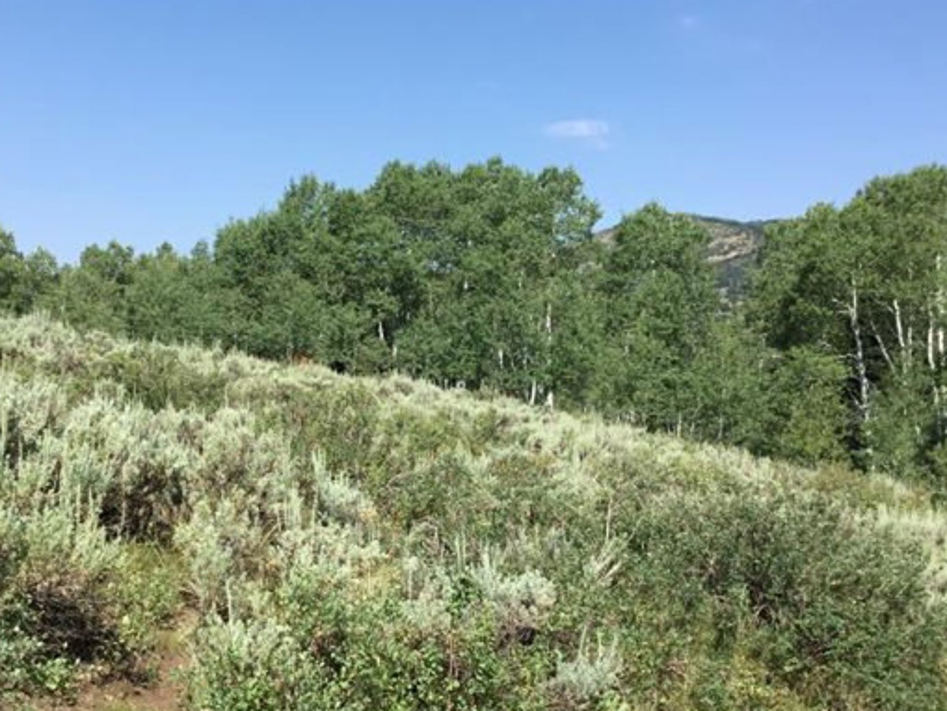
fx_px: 1067
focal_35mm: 39
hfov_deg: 47.8
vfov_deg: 36.8
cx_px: 417
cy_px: 391
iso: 25
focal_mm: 3.3
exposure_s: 1/1058
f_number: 2.4
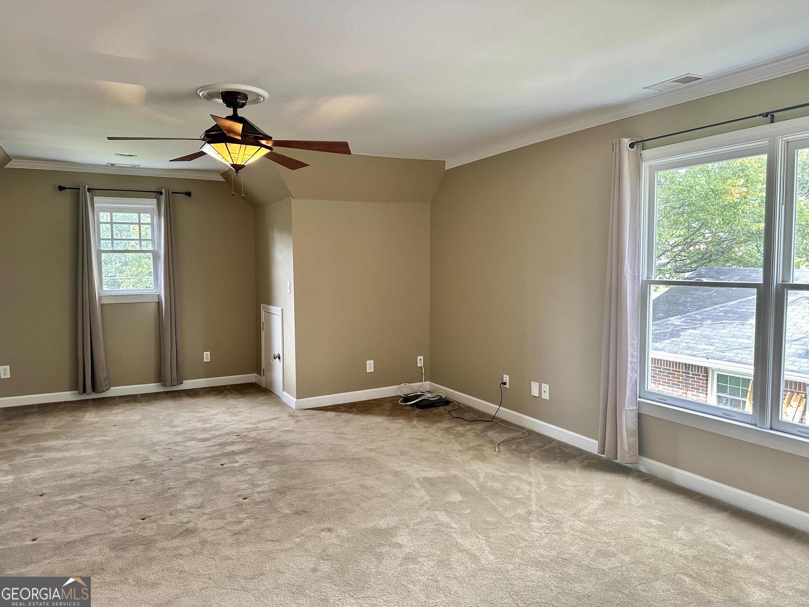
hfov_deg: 71.6
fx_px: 561
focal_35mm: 24
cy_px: 304
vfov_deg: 56.8
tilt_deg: -4.7
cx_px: 404
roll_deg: +0.1
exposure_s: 1/120
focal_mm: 6.86
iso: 200
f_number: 1.78
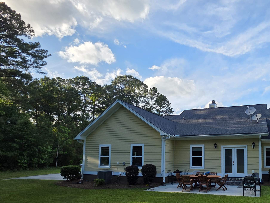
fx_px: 172
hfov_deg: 70.8
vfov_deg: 58.6
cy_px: 146
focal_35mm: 22
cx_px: 205
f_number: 1.9
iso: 40
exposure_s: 1/900
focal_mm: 2.2
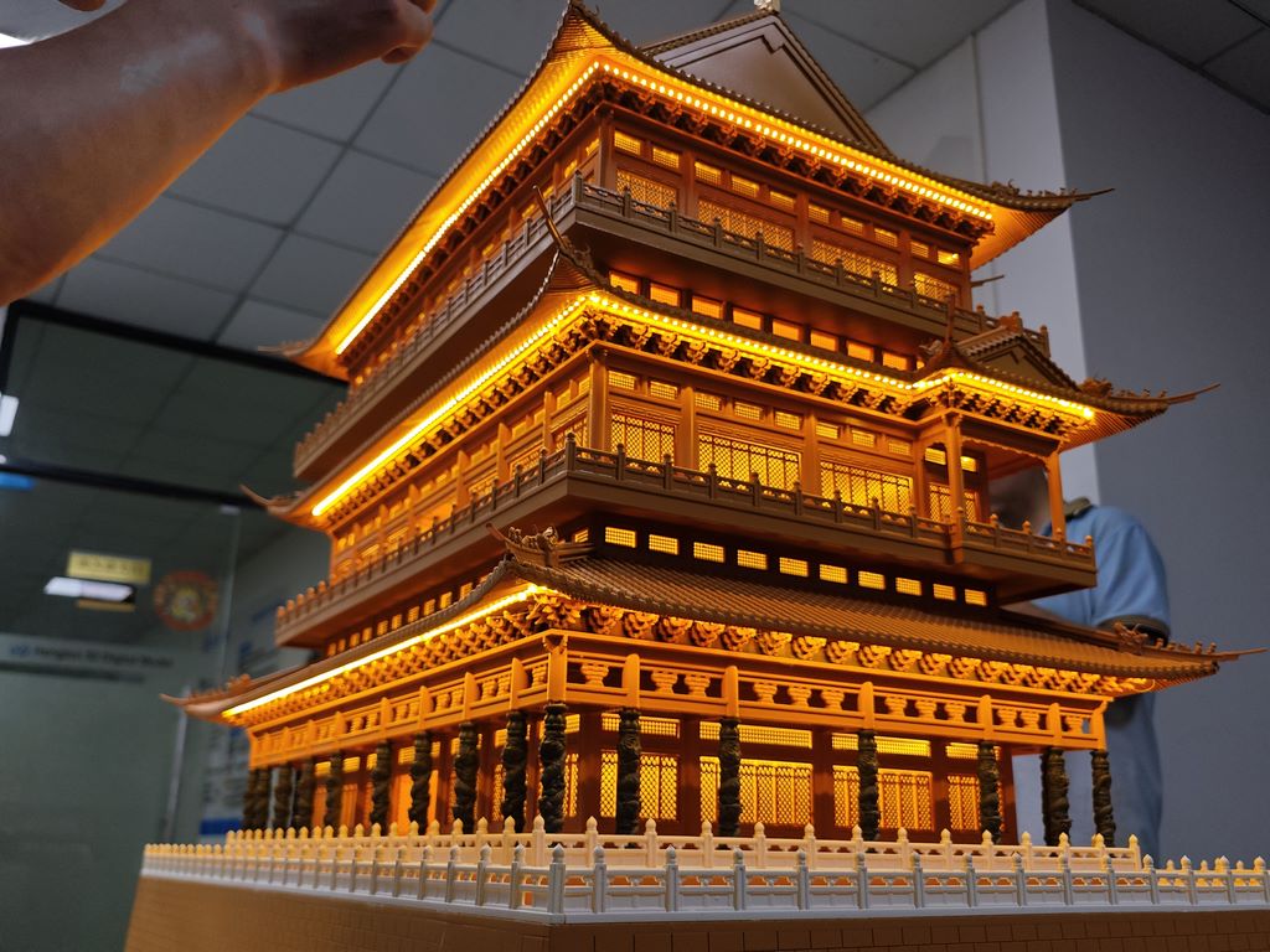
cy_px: 476
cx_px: 635
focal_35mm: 30
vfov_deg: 46.8
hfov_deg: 60.0
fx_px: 1101
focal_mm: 8.7
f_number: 1.9
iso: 250
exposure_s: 1/500
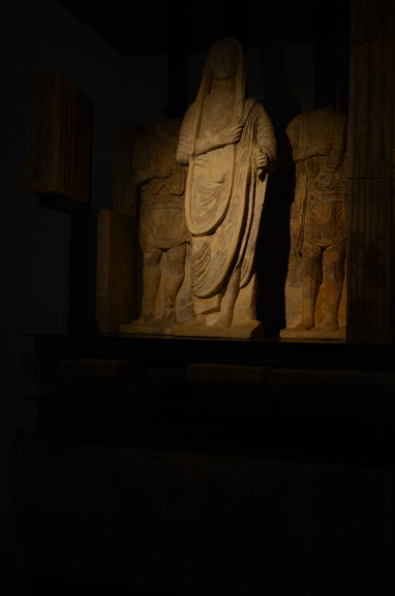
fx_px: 628
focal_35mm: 38
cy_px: 278
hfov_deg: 34.9
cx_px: 211
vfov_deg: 50.8
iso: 1250
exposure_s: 1/100
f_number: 5
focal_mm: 22
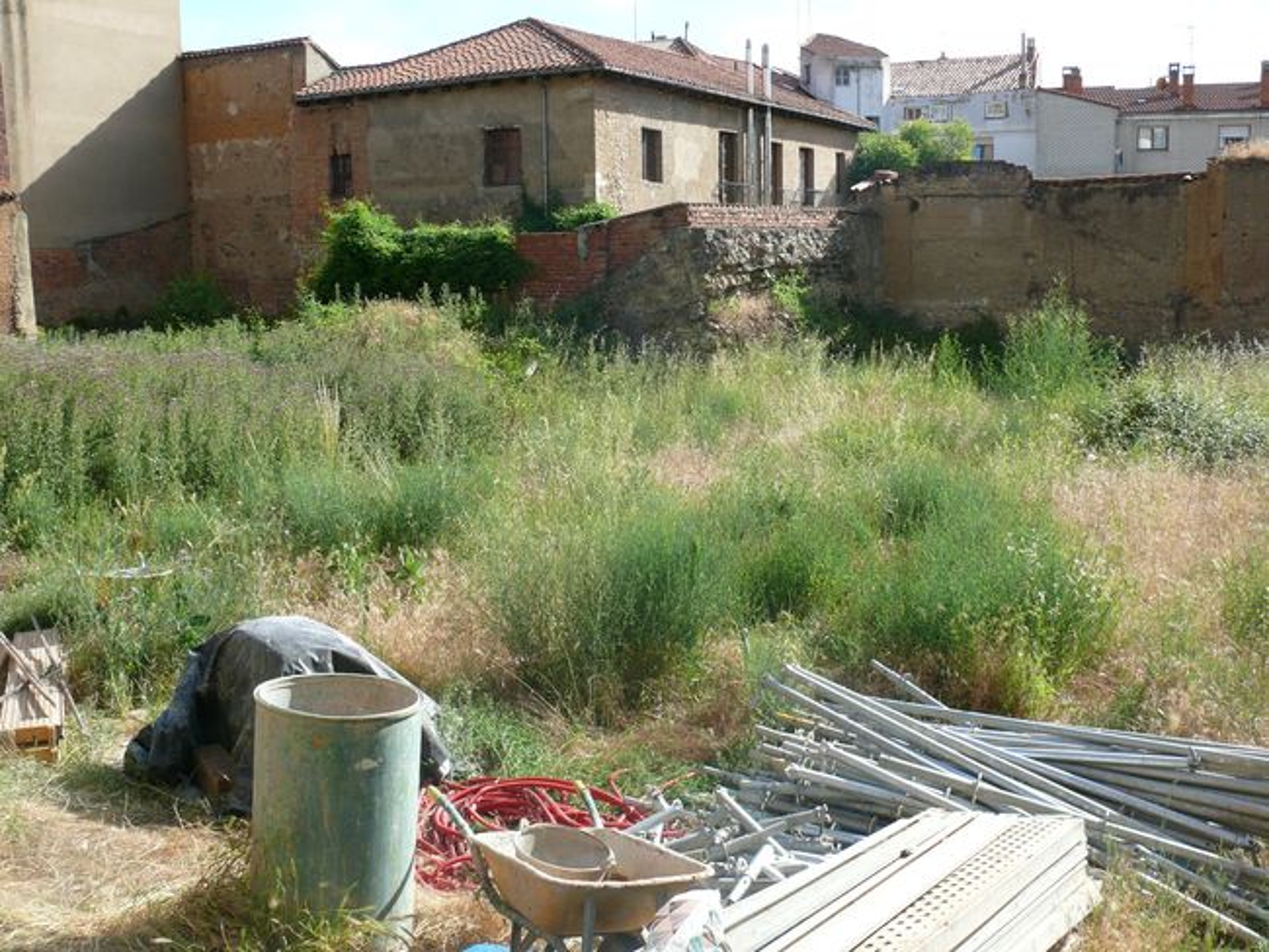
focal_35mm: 35
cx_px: 634
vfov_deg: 40.7
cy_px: 476
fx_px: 1284
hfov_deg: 52.6
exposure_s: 1/200
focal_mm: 7.4
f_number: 5.6
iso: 100
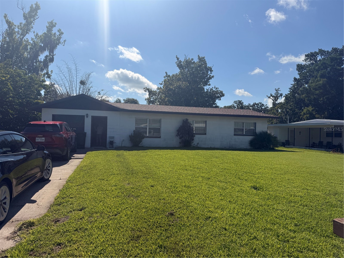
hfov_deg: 71.6
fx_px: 239
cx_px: 172
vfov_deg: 56.8
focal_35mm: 24
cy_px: 129
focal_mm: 6.76
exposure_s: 1/9091
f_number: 1.78
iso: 80
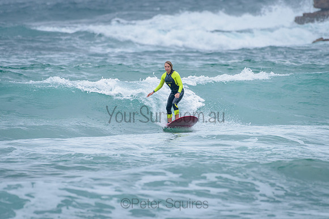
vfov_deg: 2.2
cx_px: 173
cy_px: 100
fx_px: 5605
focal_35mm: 613
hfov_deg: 3.4
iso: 640
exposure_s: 1/1250
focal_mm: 500
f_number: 5.6
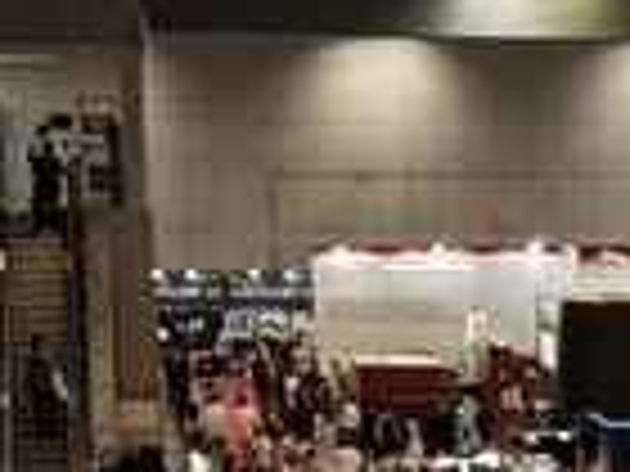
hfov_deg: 6.8
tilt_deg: -7.5
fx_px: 5005
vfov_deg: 5.3
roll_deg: +0.3
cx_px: 1580
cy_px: 827
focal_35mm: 275
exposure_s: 1/60
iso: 50
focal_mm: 6.76
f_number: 1.78
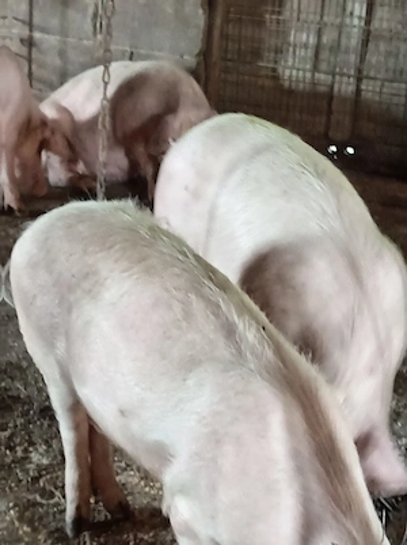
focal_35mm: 72
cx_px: 204
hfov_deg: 20.4
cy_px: 272
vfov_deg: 27.1
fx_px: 1131
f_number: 1.8
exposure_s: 1/20
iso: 1609
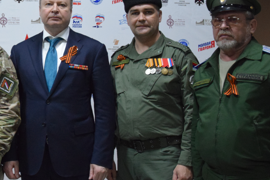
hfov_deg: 26.1
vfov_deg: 17.9
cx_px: 49
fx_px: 570
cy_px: 58
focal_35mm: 76
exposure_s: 1/100
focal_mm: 26
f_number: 4
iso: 3200
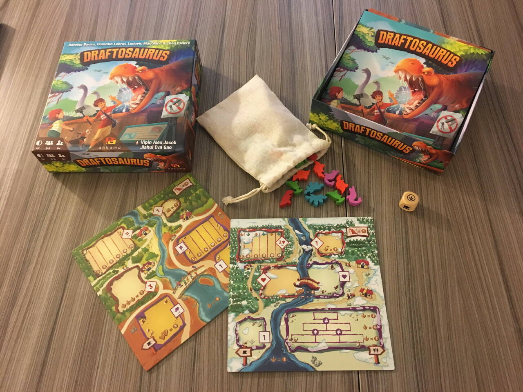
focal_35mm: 29
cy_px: 196
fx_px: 438
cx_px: 262
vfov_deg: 48.2
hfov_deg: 61.7
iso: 200
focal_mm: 4.15
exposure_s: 1/17
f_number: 2.2
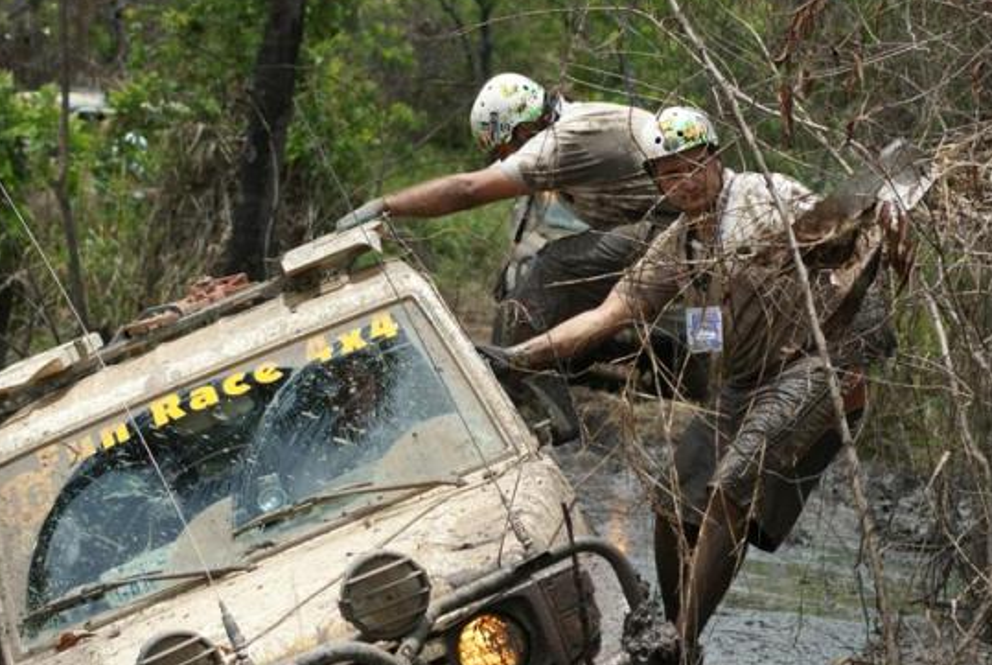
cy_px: 339
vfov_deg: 7.7
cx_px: 501
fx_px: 4912
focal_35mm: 178
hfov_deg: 11.5
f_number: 5.6
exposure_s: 1/250
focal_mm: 100
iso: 100
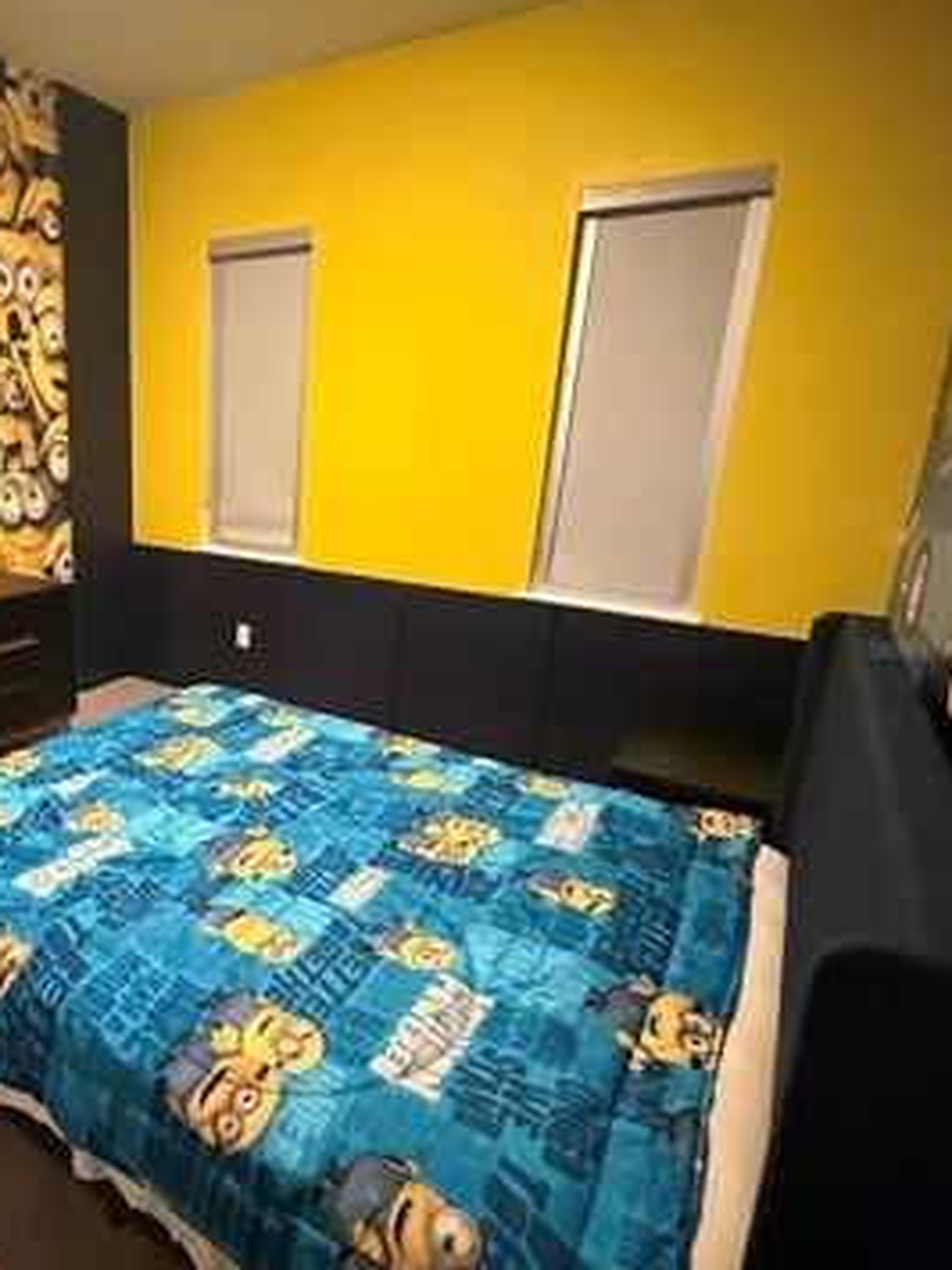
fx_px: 771
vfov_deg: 79.0
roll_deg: -1.9
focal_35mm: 21
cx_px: 267
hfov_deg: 60.7
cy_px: 648
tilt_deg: -15.2
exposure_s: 1/60
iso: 1000
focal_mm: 2.22
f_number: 2.2
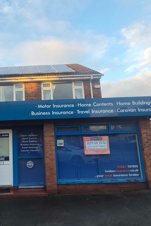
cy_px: 114
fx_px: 119
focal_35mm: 19
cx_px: 27
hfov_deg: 58.8
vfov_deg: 86.9
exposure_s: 1/359
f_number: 2.2
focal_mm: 1.74
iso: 100
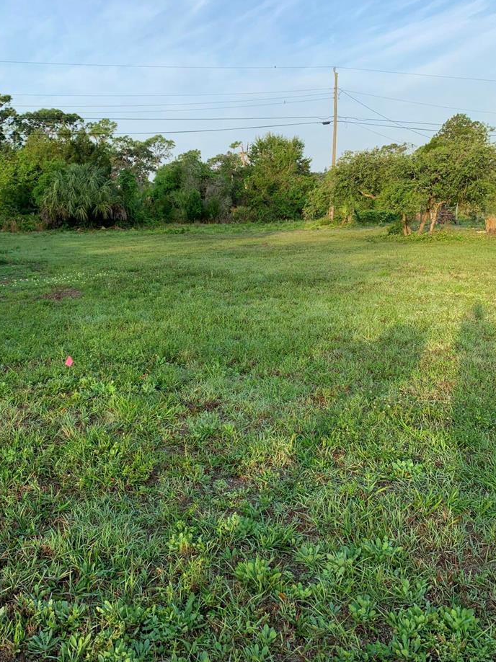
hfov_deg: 41.6
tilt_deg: -4.4
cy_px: 287
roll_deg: +1.7
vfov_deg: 53.8
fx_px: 650
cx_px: 203
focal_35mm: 34
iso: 25
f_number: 1.8
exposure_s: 1/706
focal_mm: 4.25
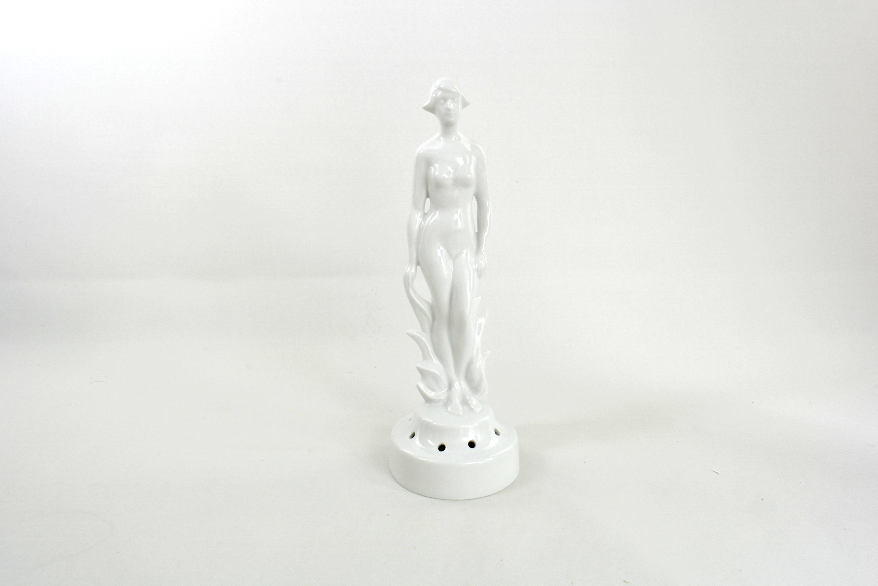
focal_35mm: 30
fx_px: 732
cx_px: 439
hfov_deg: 61.9
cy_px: 293
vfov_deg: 43.6
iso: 400
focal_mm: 20
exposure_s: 3
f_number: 22
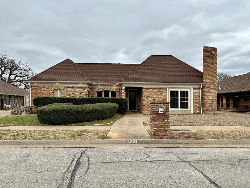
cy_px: 94
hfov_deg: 71.6
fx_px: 173
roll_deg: -0.3
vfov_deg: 56.8
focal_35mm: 24
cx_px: 125
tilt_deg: +2.4
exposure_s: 1/3058
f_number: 1.78
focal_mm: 6.86
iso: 80
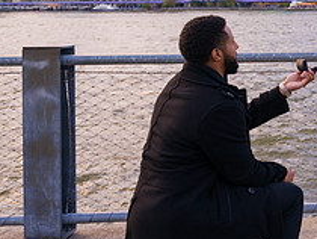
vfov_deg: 20.9
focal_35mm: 69
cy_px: 19
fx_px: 633
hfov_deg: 24.0
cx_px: 432
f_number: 4
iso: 250
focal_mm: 26
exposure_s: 1/200
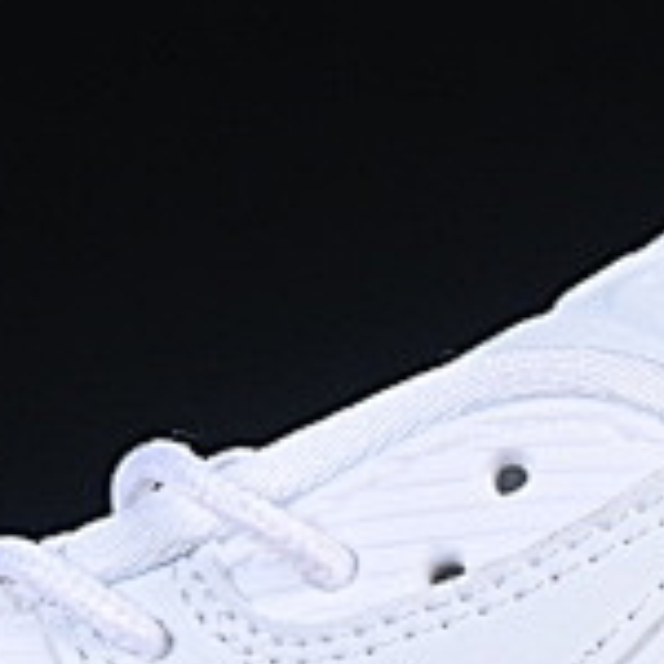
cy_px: 739
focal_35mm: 460
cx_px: 270
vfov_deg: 3.8
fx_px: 9983
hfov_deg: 3.8
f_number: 8
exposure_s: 1/100
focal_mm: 50
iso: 160
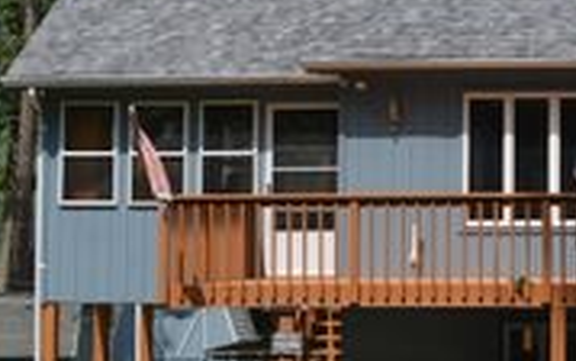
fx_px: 1938
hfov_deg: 16.2
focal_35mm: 123
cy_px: 81
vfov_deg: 10.6
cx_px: 701
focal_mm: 29
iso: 100
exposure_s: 1/250
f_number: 8
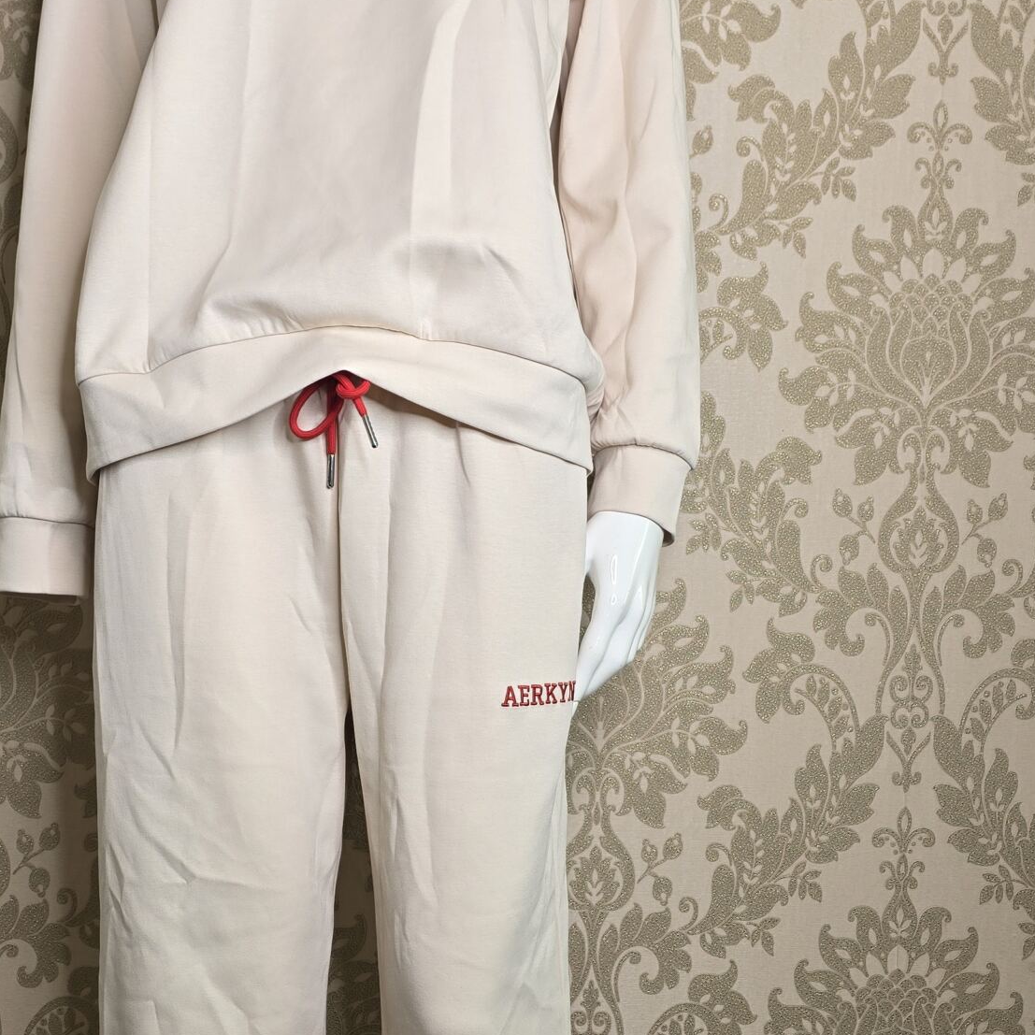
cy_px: 652
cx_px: 432
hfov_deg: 36.0
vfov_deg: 35.8
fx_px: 1590
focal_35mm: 47
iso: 20
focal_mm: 6.3
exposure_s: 1/50
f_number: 1.7
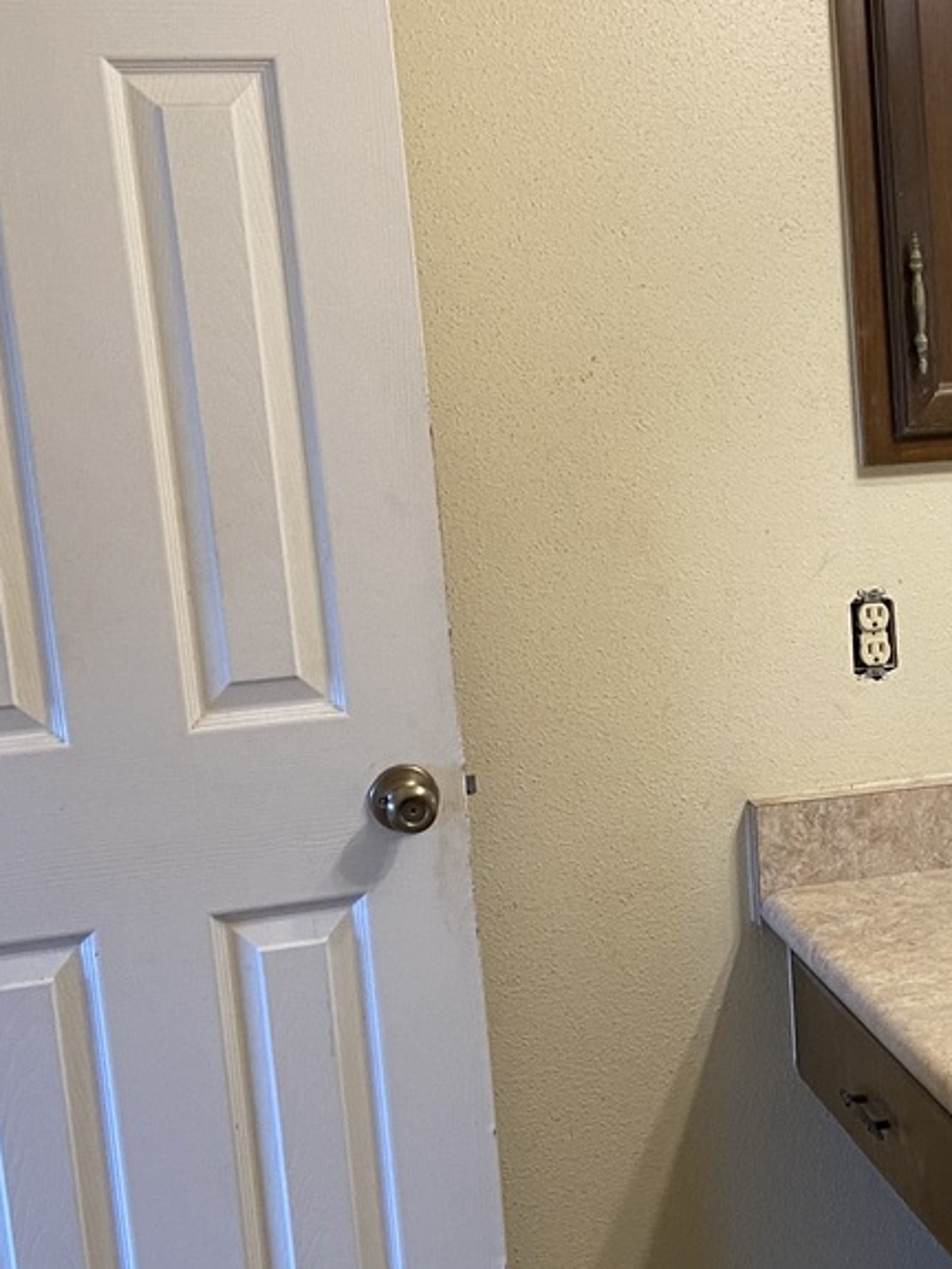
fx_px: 2383
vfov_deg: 29.7
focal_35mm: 65
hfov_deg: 21.5
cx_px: 1029
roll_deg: +2.8
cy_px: 760
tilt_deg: -8.4
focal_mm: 4.25
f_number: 1.8
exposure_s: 1/60
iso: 100
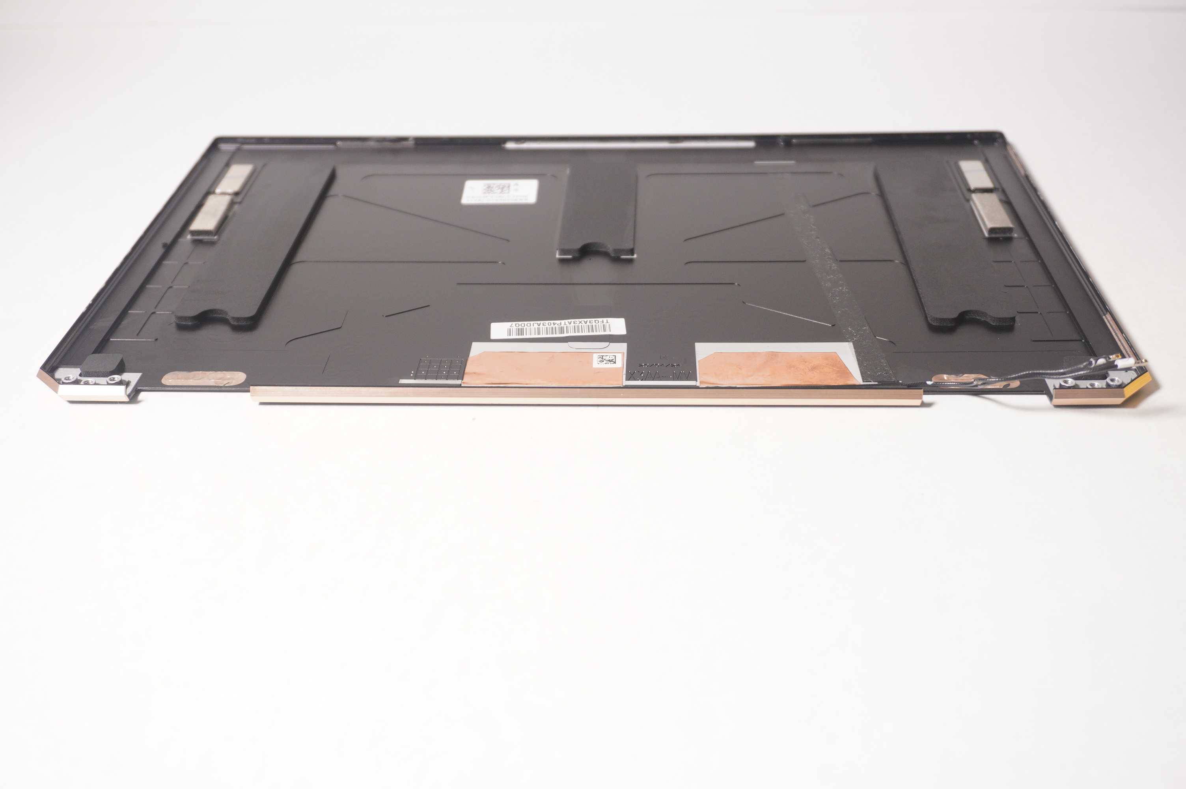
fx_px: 1333
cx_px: 593
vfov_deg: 33.0
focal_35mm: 40
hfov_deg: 48.0
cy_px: 394
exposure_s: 1/125
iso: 640
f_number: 5
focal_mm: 27
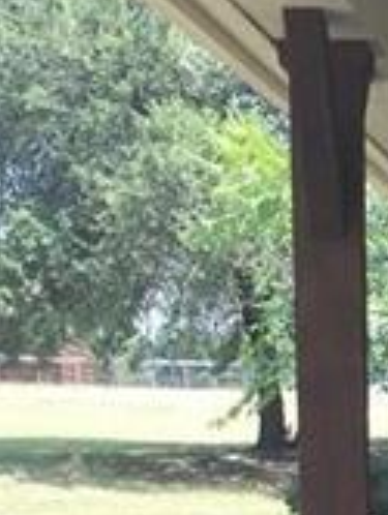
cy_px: 630
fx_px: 1997
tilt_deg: -5.6
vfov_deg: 14.2
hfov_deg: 10.5
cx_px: 689
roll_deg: +0.1
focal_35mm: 134
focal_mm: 4.15
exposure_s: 1/297
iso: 25
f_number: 2.2
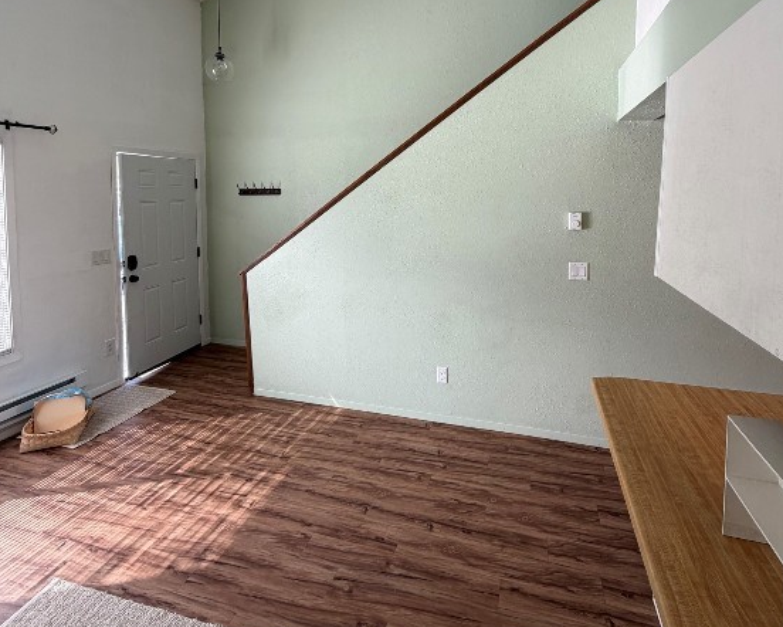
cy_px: 214
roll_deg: +0.5
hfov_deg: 83.2
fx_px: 440
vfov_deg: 69.1
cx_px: 404
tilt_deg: -3.7
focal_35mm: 19
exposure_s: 1/121
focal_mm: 2.22
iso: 80
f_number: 2.2
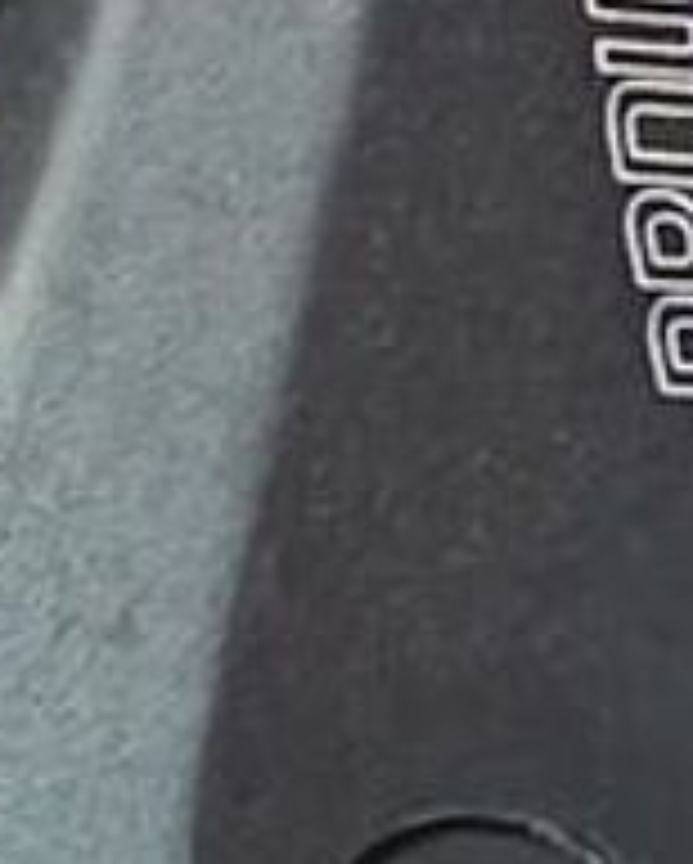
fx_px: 8345
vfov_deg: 5.8
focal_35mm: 326
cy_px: -641
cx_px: 22
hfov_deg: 4.7
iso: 1722
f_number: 1.75
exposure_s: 1/50
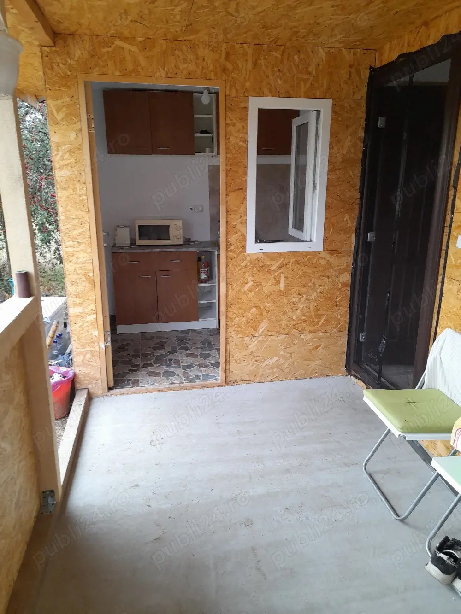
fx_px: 444
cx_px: 230
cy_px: 307
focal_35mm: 25
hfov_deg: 54.9
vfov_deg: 69.4
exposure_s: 1/60.2
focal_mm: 4.6
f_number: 2
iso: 160
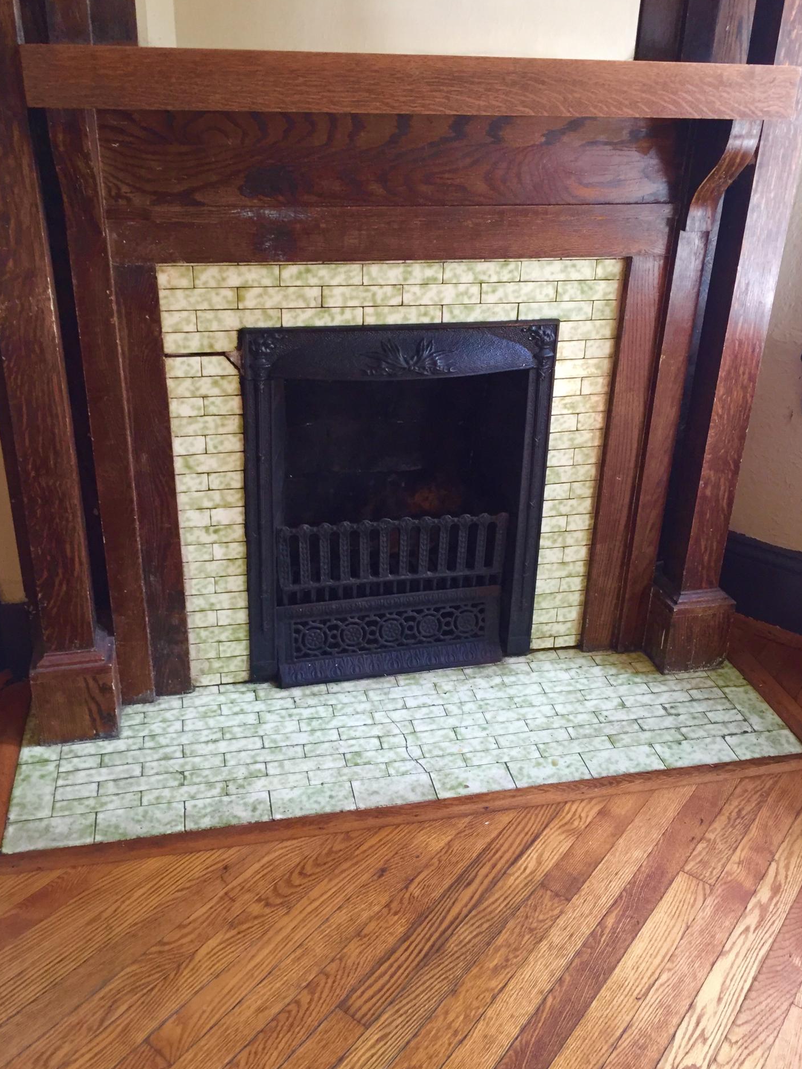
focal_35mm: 31
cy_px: 518
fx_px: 958
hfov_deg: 45.4
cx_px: 396
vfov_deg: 58.3
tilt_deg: -25.1
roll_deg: -0.9
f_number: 2.2
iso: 100
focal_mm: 4.15
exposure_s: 1/30
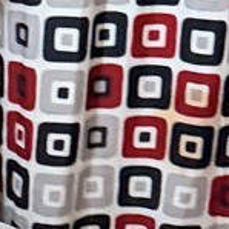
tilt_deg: -16.2
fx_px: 1093
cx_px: 15
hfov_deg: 11.9
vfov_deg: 11.9
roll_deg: -1.2
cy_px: 46
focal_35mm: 146
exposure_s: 1/40
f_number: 1.78
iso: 800
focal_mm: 6.76
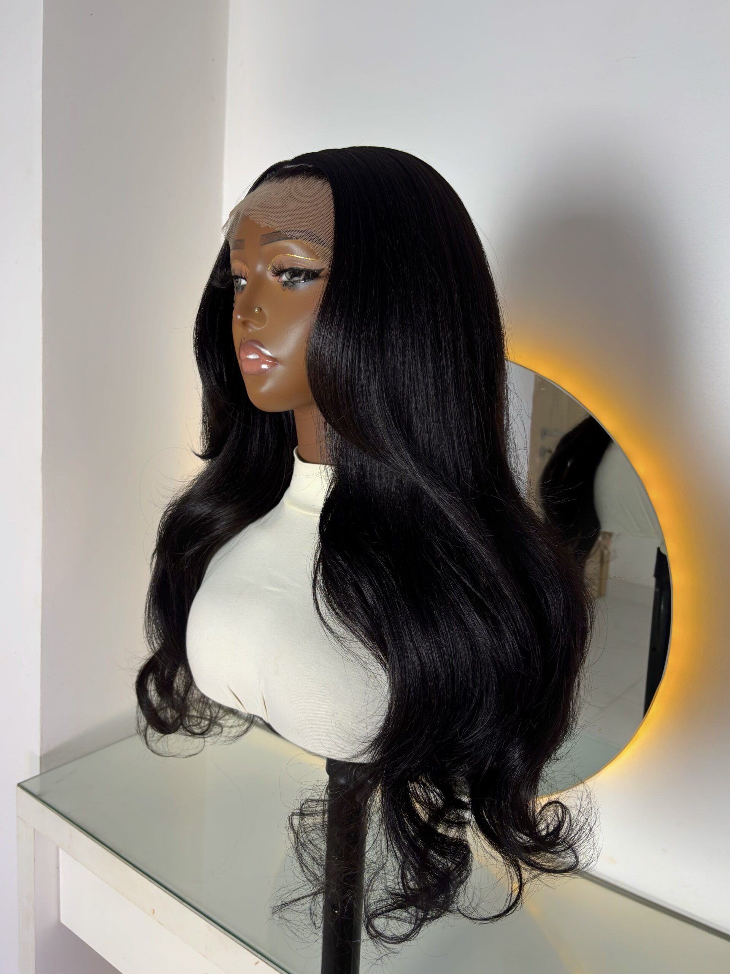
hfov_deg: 53.1
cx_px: 365
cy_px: 487
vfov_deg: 67.3
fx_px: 731
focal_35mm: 26
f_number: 1.6
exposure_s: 1/100
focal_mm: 5.96
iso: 125
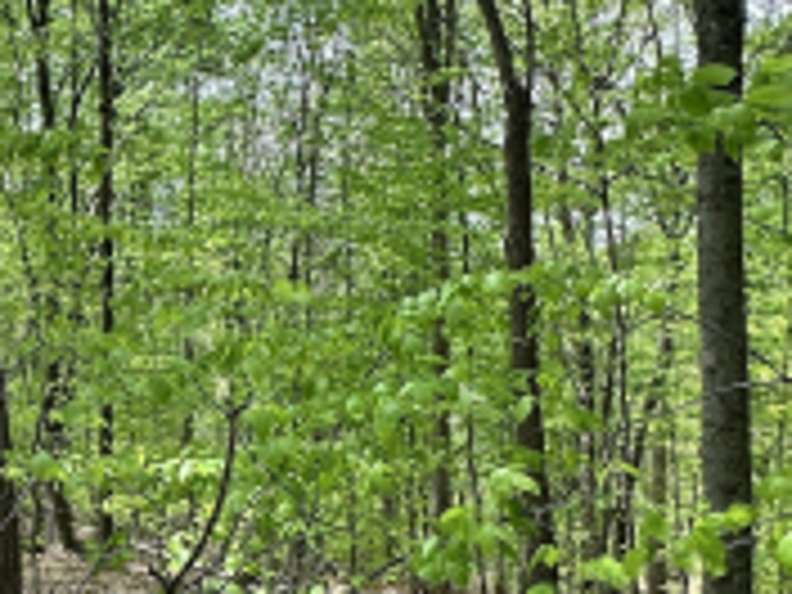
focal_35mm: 53
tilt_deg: -3.0
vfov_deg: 27.0
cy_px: 472
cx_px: -110
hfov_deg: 31.5
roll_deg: +1.2
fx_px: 1213
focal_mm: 2.22
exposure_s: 1/267
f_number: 2.2
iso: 40
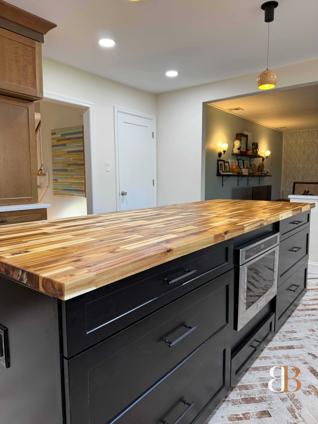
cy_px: 212
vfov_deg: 71.6
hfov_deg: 56.8
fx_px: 294
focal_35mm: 24
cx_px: 159
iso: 160
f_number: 1.78
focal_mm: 6.76
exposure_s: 1/60
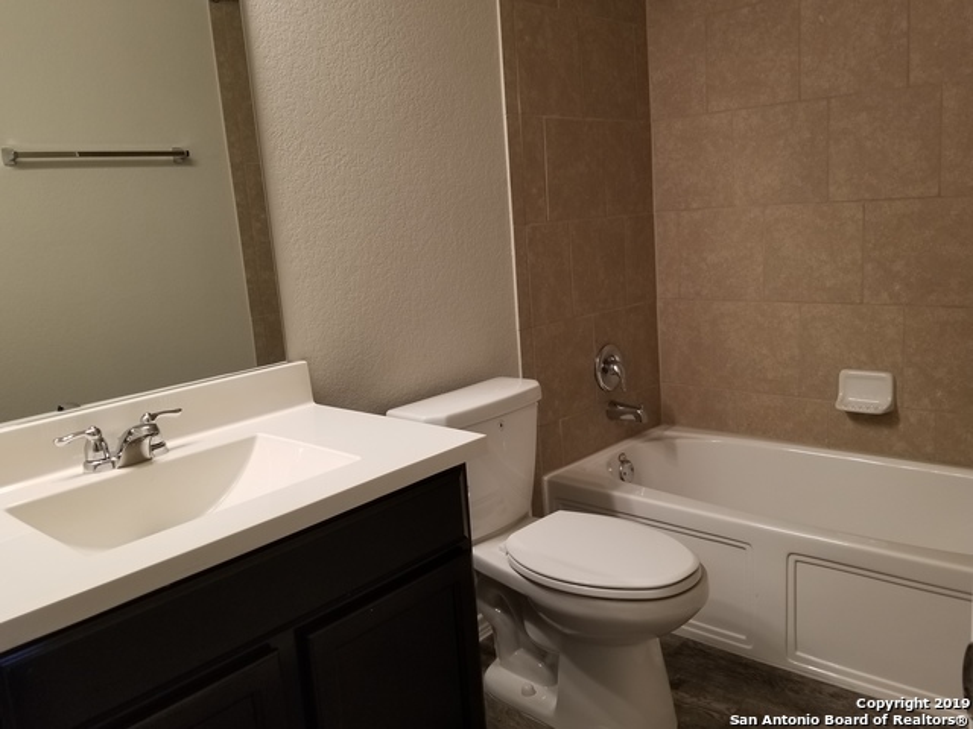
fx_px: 731
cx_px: 486
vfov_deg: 53.1
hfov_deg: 67.3
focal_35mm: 26
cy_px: 364
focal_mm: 4.3
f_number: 1.7
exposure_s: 1/60
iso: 100
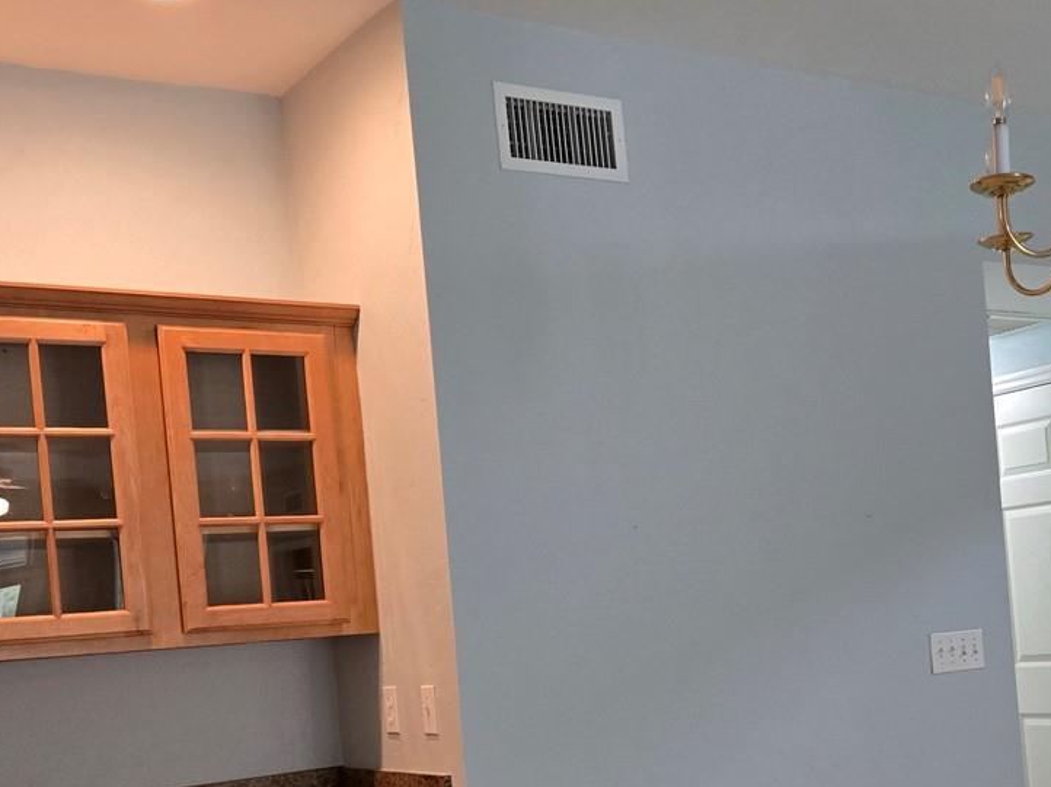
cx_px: 735
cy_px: 615
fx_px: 1548
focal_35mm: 51
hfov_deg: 36.9
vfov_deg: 28.0
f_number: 1.8
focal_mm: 5.4
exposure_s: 1/120
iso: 500
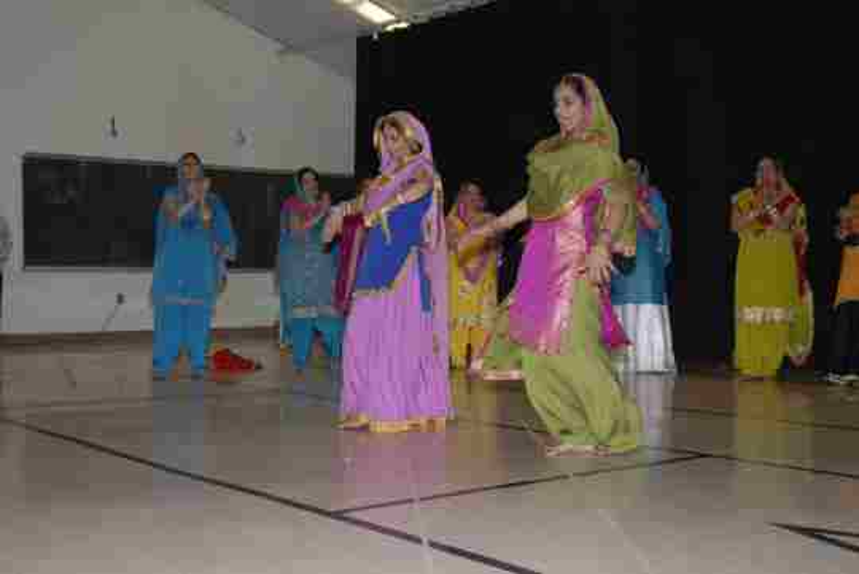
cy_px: 287
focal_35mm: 46
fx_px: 1110
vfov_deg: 29.0
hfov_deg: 42.3
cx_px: 430
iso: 100
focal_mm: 31
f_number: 4
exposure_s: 1/60
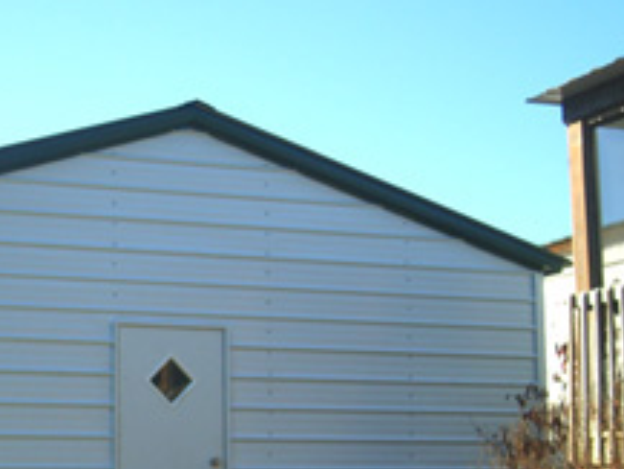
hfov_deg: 23.0
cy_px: 341
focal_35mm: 84
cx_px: 147
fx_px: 1515
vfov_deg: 17.5
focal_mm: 8.7
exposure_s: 1/500
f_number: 3.3
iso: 50
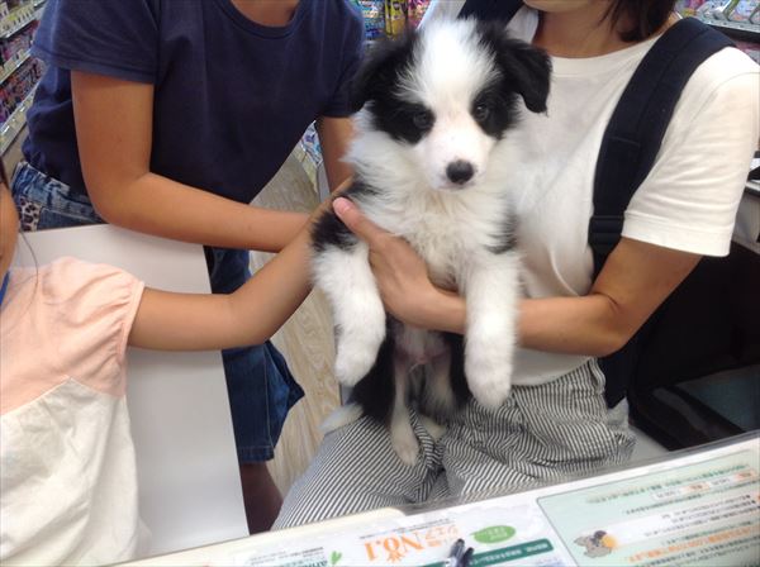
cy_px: 284
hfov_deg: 52.7
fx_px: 767
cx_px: 380
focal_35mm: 35
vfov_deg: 40.6
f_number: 2.4
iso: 64
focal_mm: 4.28
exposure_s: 1/40
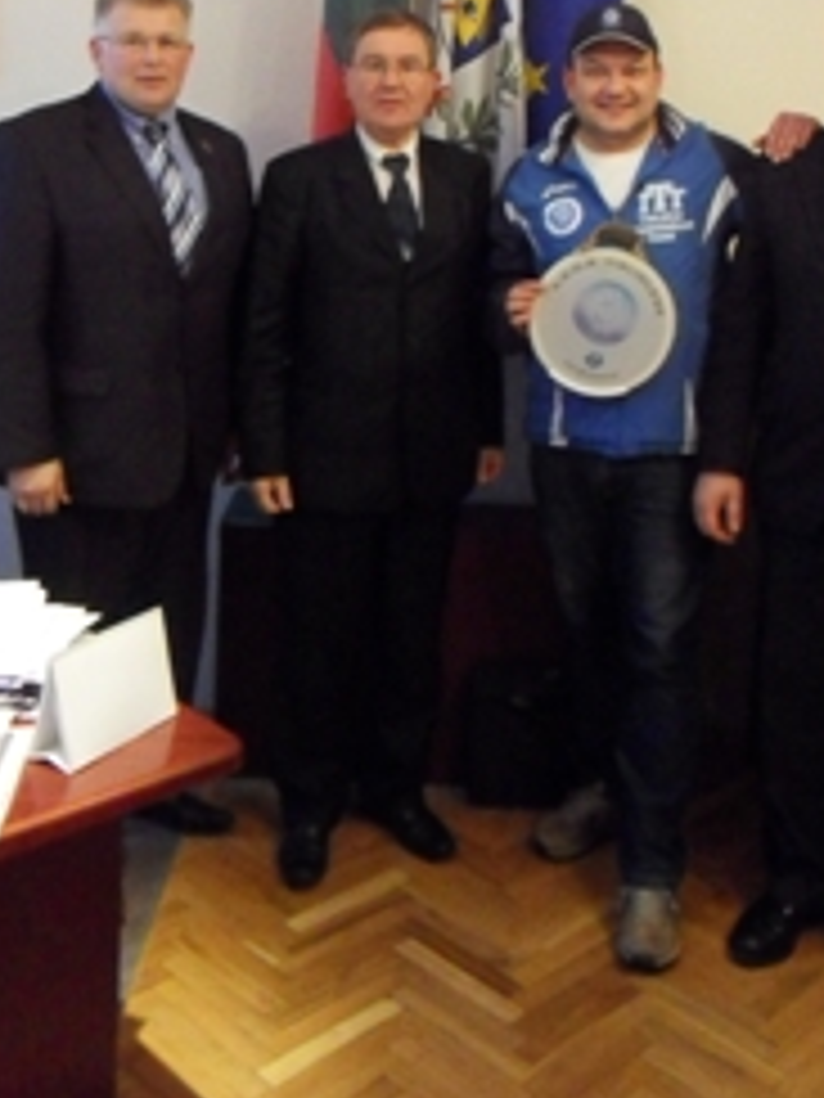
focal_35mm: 44
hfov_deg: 32.8
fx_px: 1397
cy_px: 180
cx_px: 459
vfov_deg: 40.7
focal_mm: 4.2
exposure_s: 1/15
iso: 640
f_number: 3.3
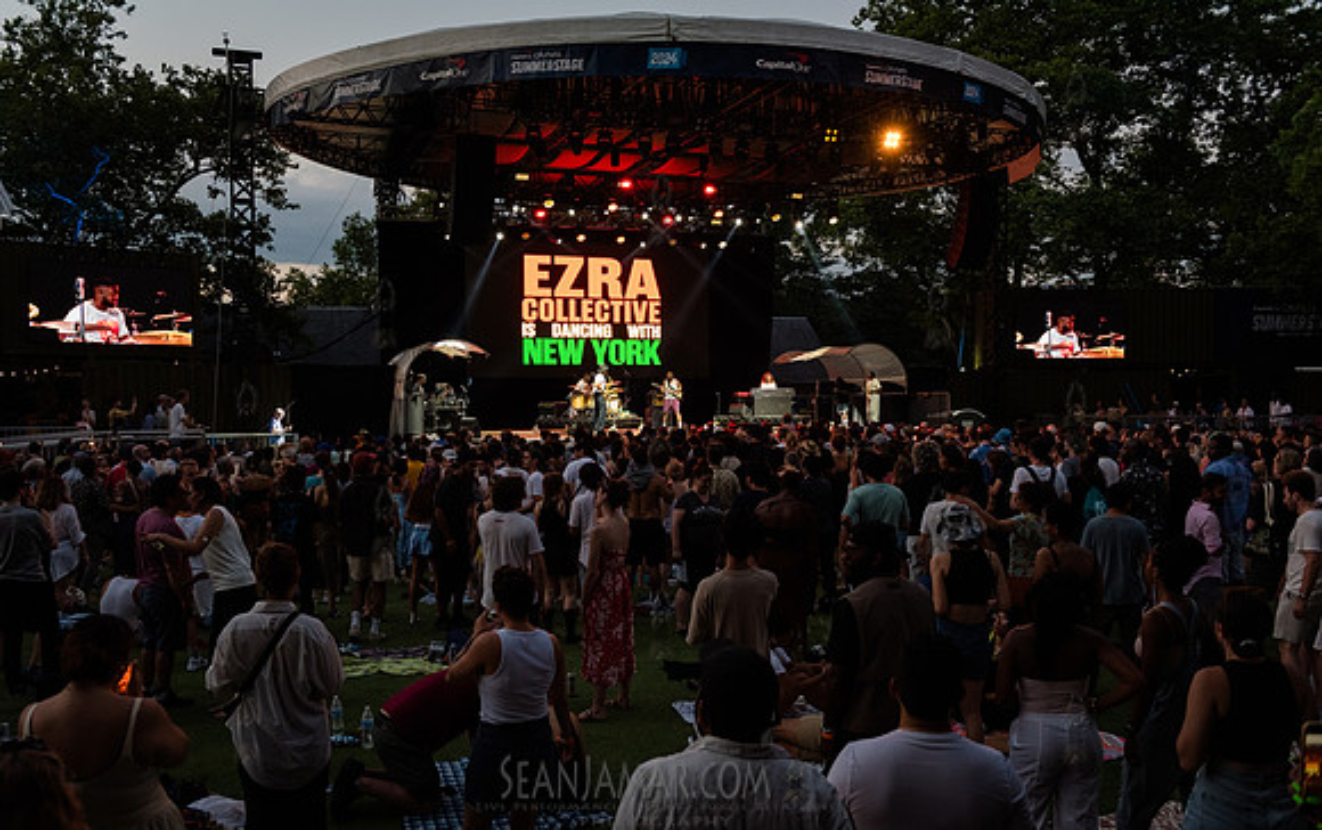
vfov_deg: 38.7
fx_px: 1180
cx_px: 660
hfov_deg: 58.5
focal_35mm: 33
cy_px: 441
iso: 4000
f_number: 3.5
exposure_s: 1/320
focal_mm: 32
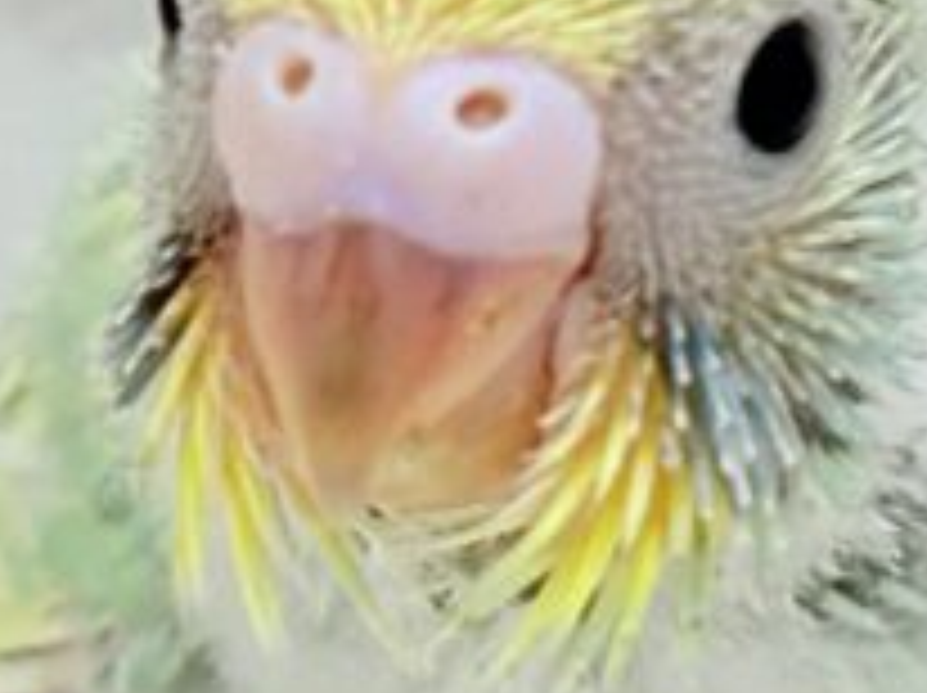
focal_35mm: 303
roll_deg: -3.9
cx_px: 356
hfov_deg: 6.5
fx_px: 8105
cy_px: 184
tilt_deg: -11.0
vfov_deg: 4.9
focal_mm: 5.96
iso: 64
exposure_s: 1/100
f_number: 1.6
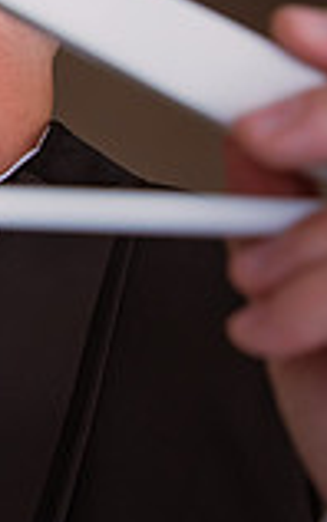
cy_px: 61
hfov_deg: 11.7
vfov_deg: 22.5
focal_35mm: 90
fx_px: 1281
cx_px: -476
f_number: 4
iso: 800
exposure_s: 1/320
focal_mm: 24
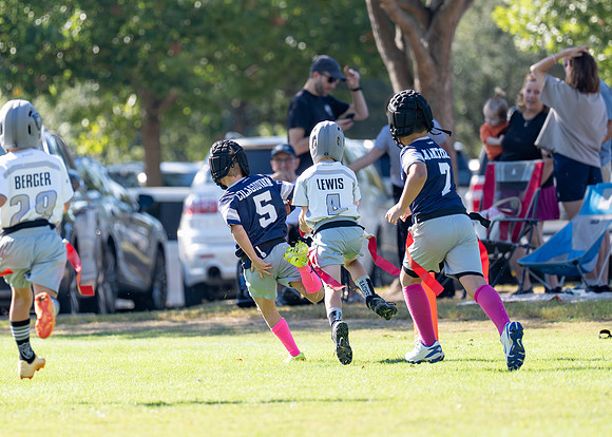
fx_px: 7653
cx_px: 289
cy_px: 181
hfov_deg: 4.6
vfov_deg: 3.3
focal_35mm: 440
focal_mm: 200
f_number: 2.8
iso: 250
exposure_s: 1/2000
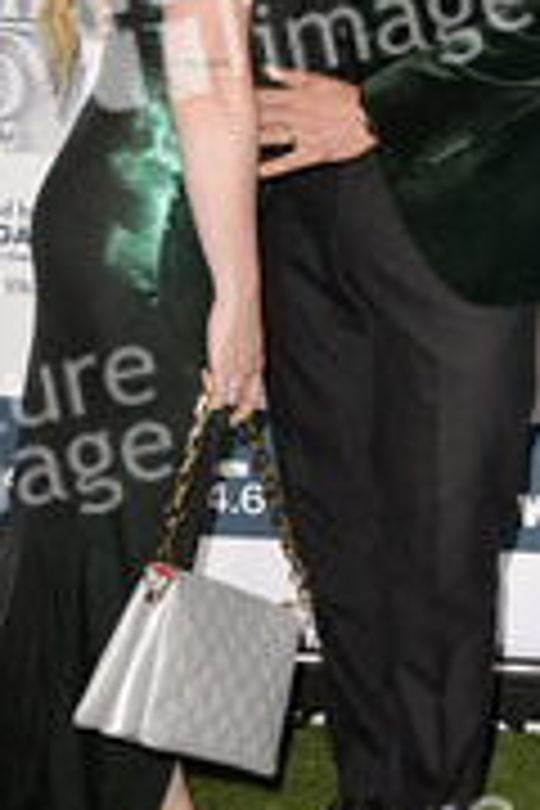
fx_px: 2497
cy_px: 230
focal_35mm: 111
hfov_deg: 12.3
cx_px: 432
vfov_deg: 18.3
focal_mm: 50
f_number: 5.6
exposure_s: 1/250
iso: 640
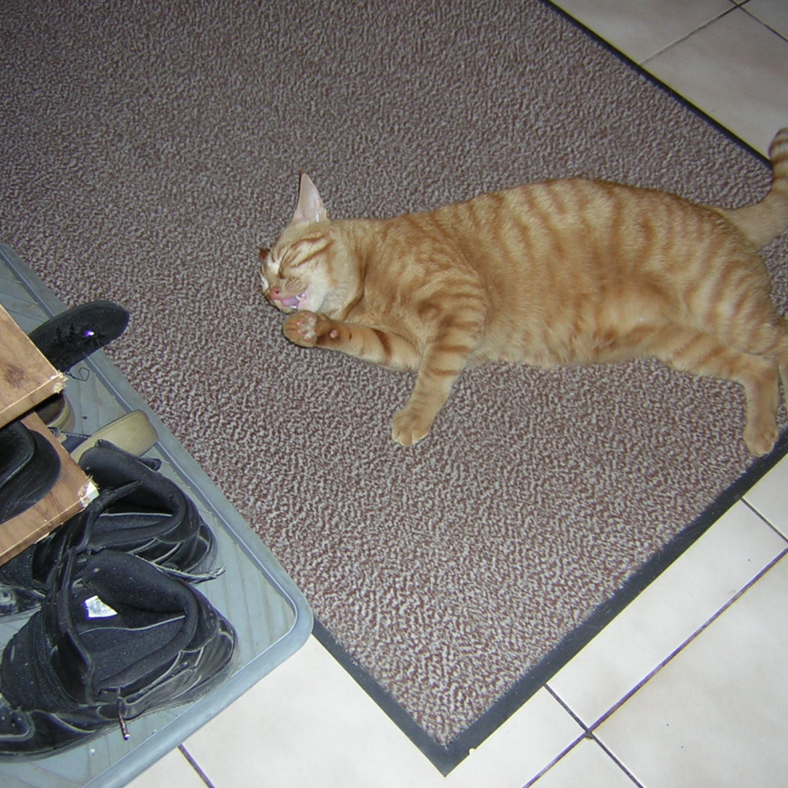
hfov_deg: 39.0
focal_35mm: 43
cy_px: 393
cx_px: 464
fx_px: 1107
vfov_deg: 39.2
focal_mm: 4.7
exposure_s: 1/60.1
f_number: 2.6
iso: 50
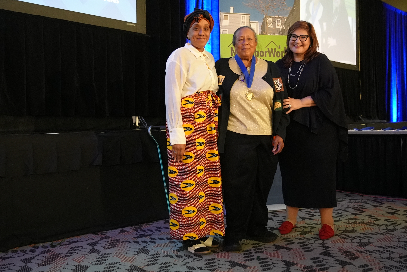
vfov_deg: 36.9
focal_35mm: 36
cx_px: 202
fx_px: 407
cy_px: 129
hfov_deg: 53.1
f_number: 2.8
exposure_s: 1/160
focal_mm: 30
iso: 12800
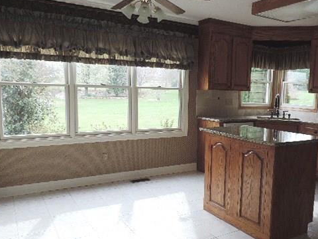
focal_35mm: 32
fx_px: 294
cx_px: 203
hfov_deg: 56.0
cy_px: 131
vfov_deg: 44.1
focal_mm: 4.3
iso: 80
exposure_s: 1/100
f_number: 3
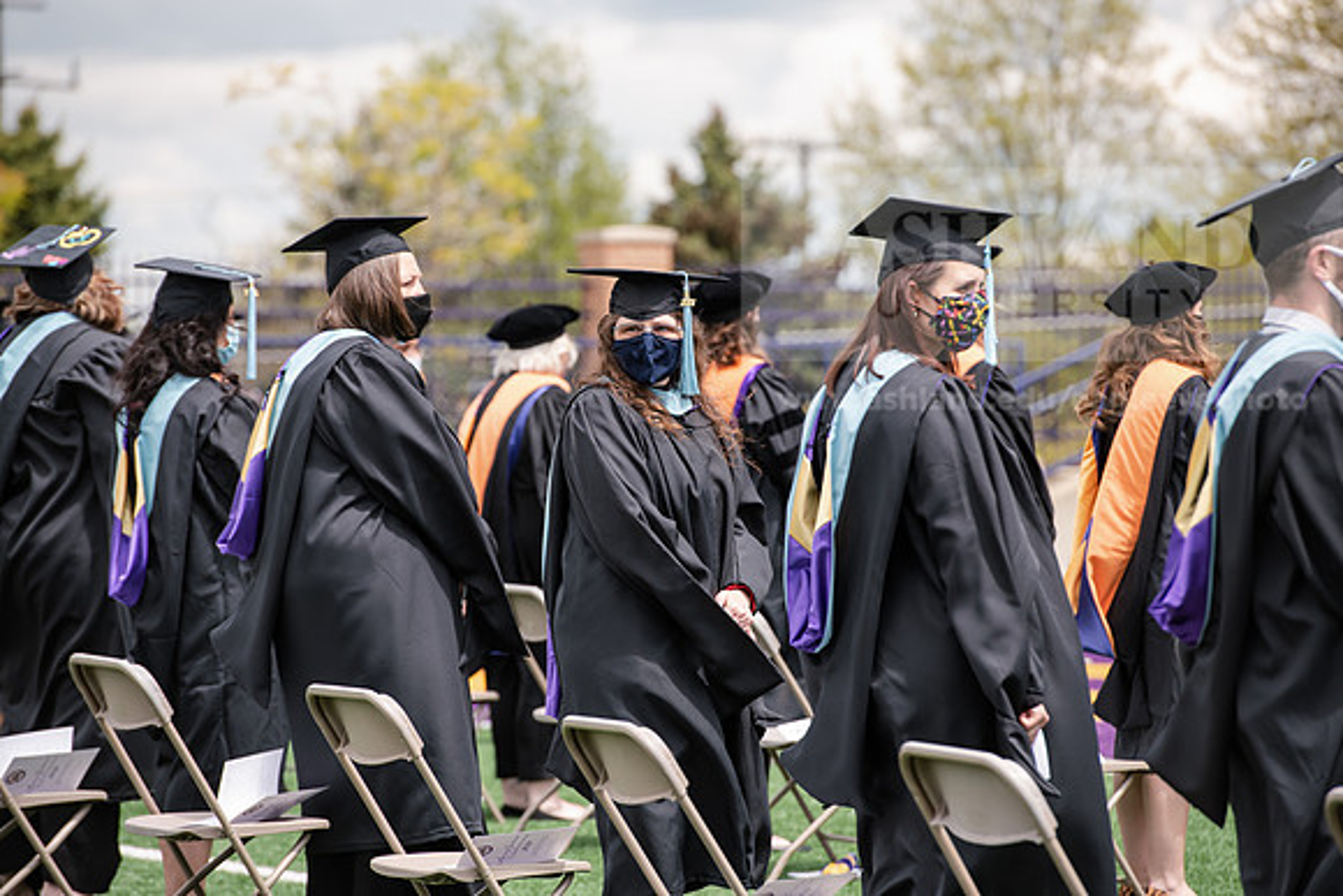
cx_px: 672
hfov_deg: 10.3
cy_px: 448
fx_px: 7463
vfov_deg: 6.9
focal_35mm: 200
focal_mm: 200
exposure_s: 1/640
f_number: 5.6
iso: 320
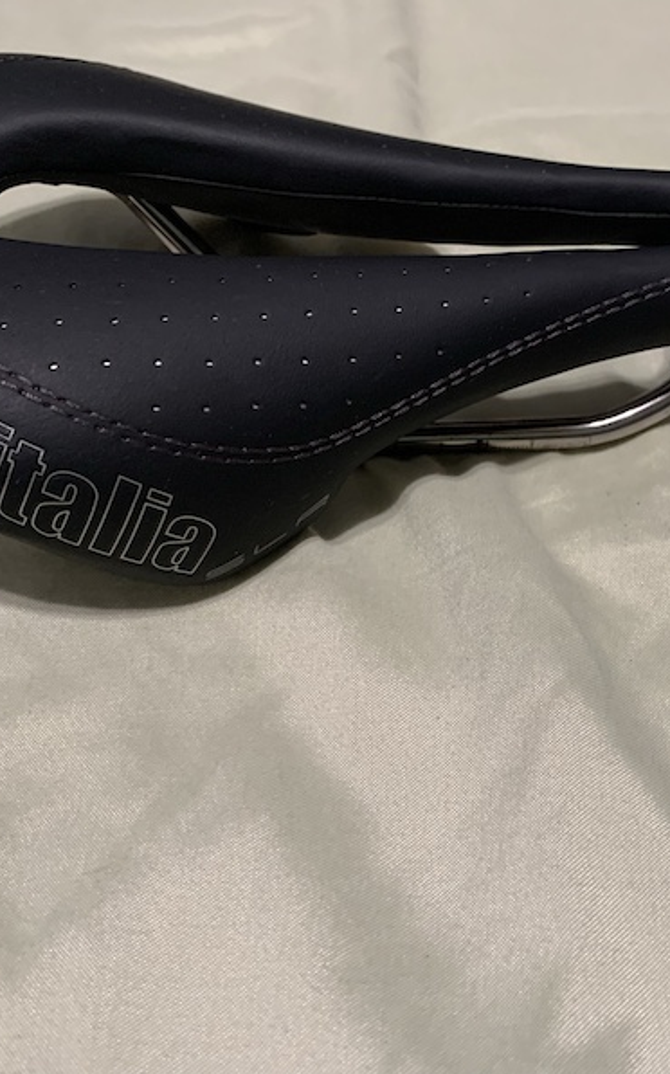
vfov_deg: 52.8
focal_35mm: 37
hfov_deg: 34.2
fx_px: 1082
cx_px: 434
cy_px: 535
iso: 250
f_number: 1.8
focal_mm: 4.25
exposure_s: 1/60
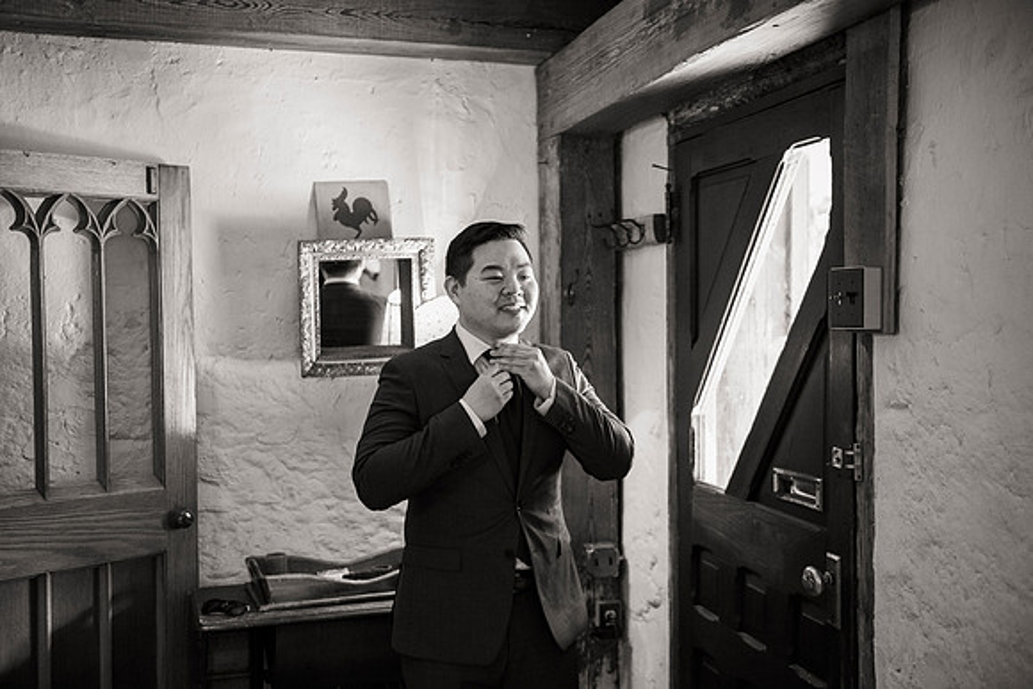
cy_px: 344
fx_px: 1148
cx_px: 516
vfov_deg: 33.4
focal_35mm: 40
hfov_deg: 48.4
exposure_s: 1/60
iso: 2500
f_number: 2.8
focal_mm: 40
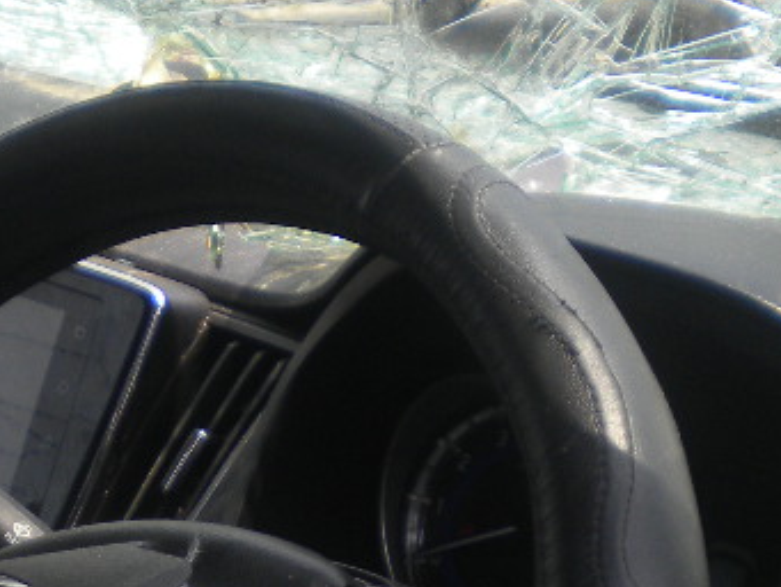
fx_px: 2370
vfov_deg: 13.7
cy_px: 722
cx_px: 69
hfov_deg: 18.4
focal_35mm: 105
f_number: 3.1
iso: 85
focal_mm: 6.3
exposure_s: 1/498
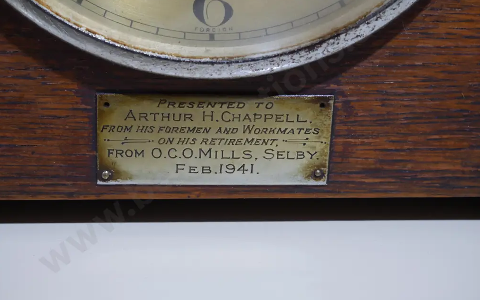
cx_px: 238
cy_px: 123
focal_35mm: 58
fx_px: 759
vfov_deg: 22.3
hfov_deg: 35.1
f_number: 5.3
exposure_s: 1/60
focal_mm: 27
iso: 640
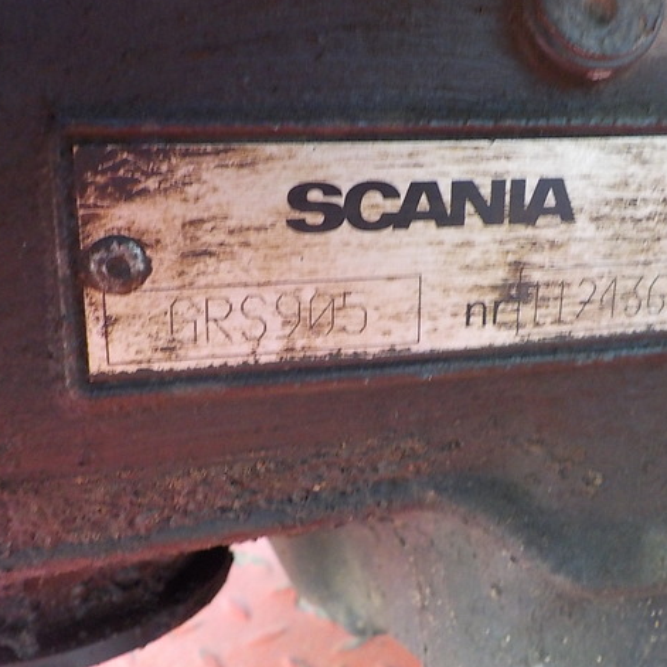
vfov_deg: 46.0
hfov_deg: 46.0
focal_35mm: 36
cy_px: 331
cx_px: 299
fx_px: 785
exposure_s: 1/15
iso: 400
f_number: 3.3
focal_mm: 4.1
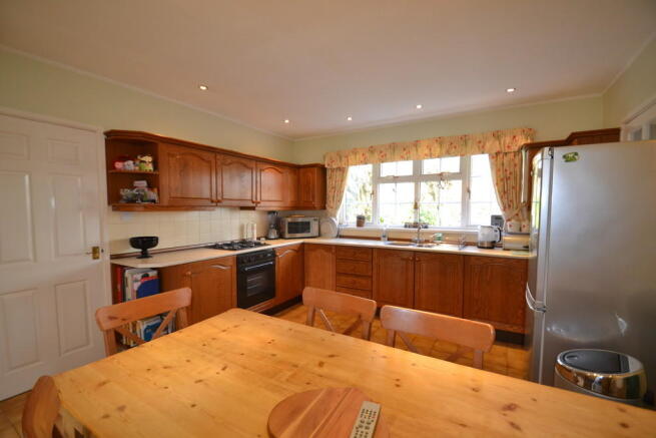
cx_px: 328
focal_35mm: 15
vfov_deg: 77.4
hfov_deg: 100.4
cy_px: 219
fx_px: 273
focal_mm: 10
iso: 560
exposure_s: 1/60
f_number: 3.5
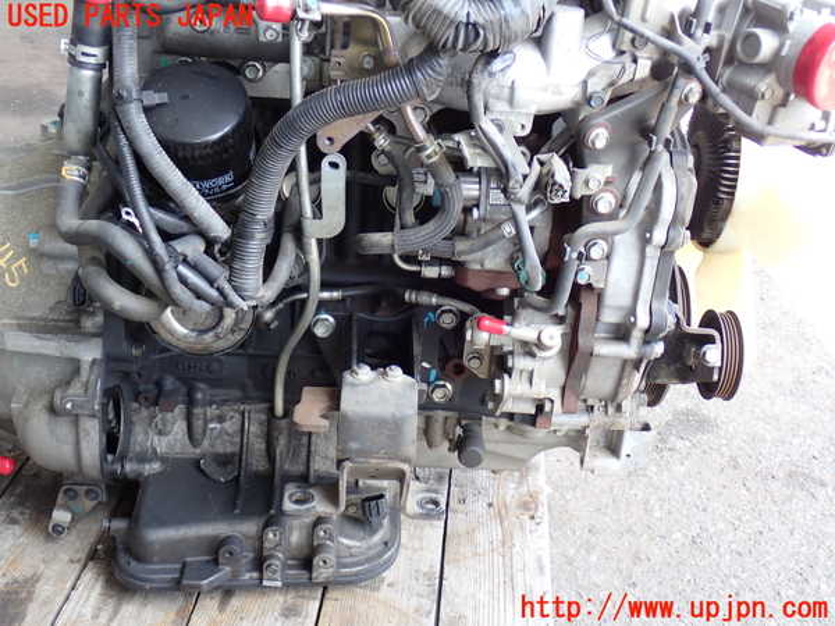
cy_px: 313
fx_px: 1061
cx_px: 418
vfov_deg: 32.9
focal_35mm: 44
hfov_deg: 42.9
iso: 200
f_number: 2.9
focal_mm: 7.84
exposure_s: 1/80
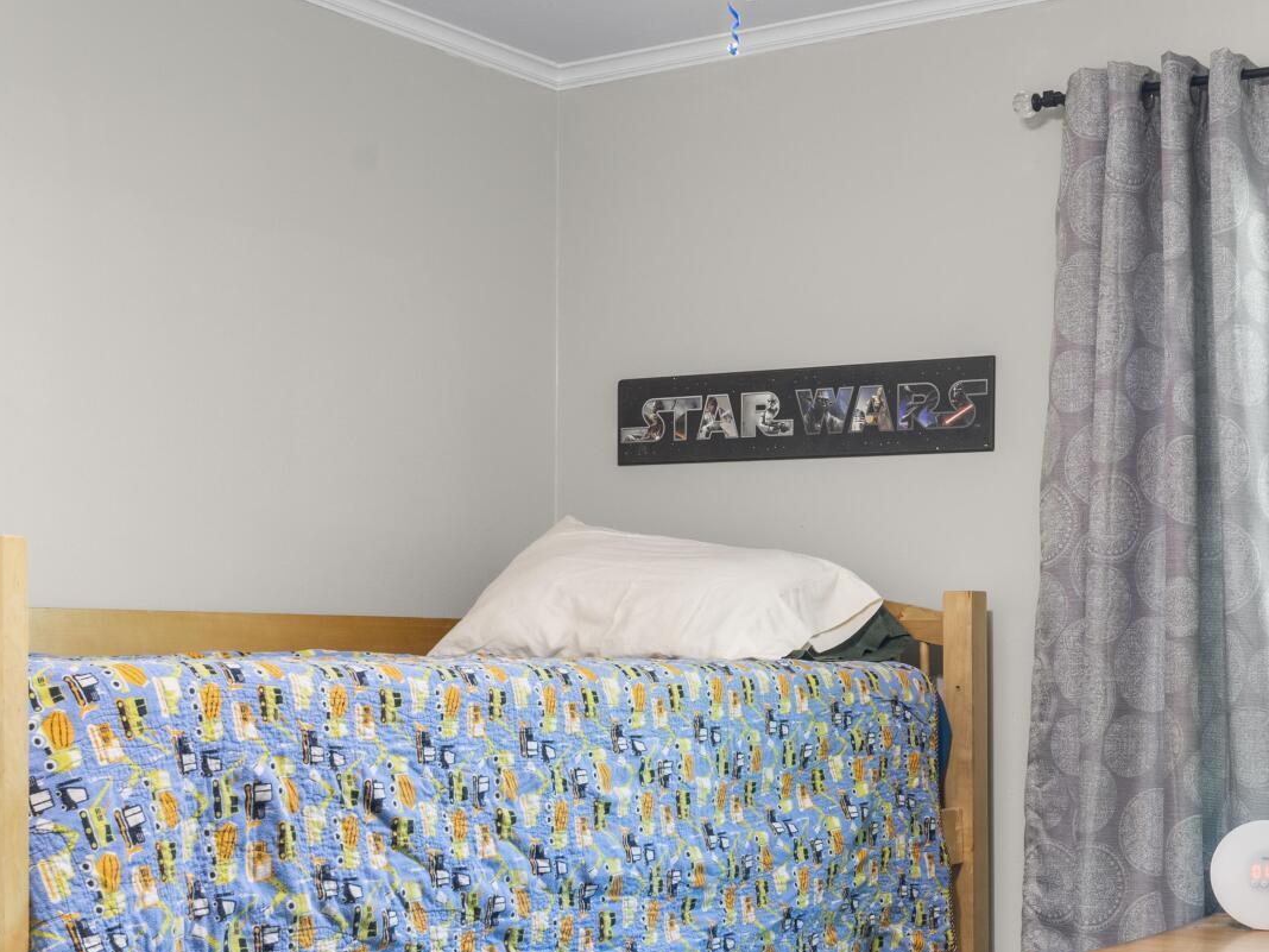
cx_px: 922
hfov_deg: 34.9
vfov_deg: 26.7
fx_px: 1980
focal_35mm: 54
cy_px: 712
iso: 100
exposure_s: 1.6
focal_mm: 20
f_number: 9
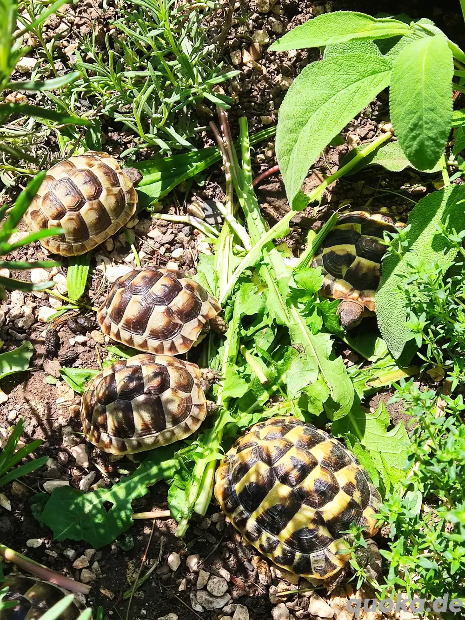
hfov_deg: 53.0
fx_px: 466
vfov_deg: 67.3
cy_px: 310
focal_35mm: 26
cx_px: 232
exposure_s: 1/1629
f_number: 1.79
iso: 50
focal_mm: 4.71
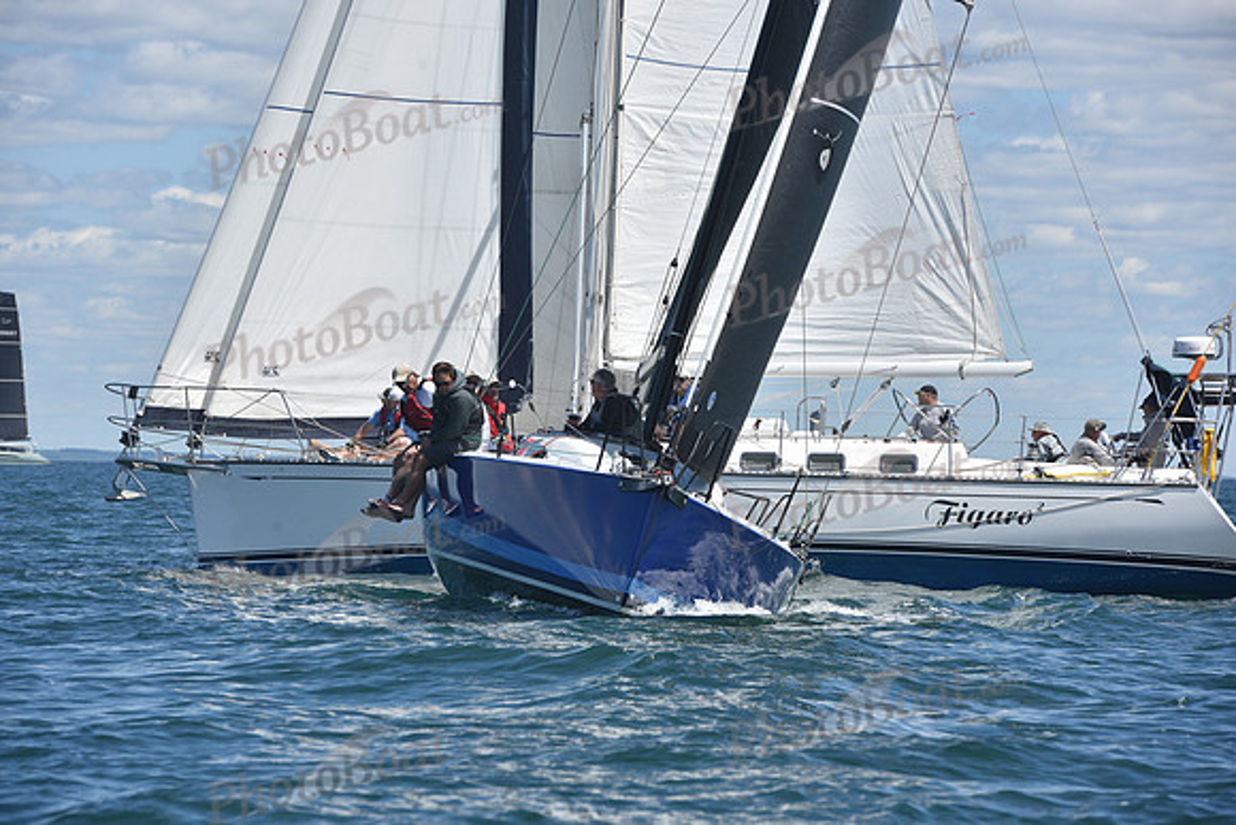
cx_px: 618
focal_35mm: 200
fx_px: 6868
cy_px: 412
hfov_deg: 10.3
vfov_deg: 6.9
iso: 250
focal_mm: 200
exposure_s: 1/800
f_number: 10
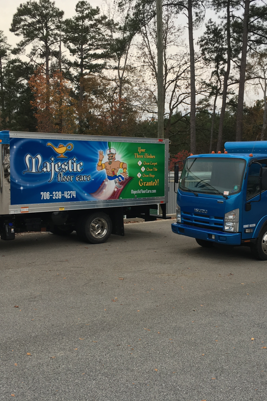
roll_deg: -0.1
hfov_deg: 32.6
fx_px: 456
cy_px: 197
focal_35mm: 41
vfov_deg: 47.4
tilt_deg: -3.4
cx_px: 140
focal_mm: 4.15
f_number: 2.2
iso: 32
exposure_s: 1/60
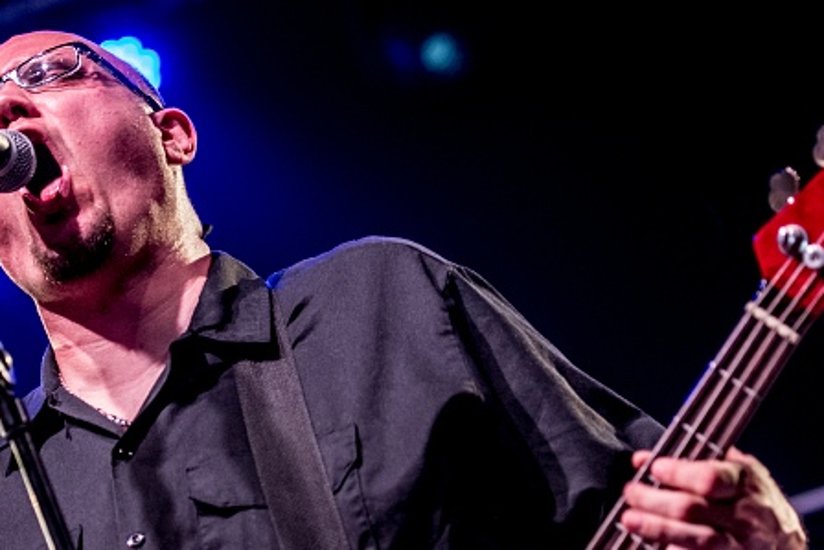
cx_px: 340
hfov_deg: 11.4
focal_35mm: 181
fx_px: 4139
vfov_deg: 7.6
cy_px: 342
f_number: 2.8
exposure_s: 1/100
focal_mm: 75
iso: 1250
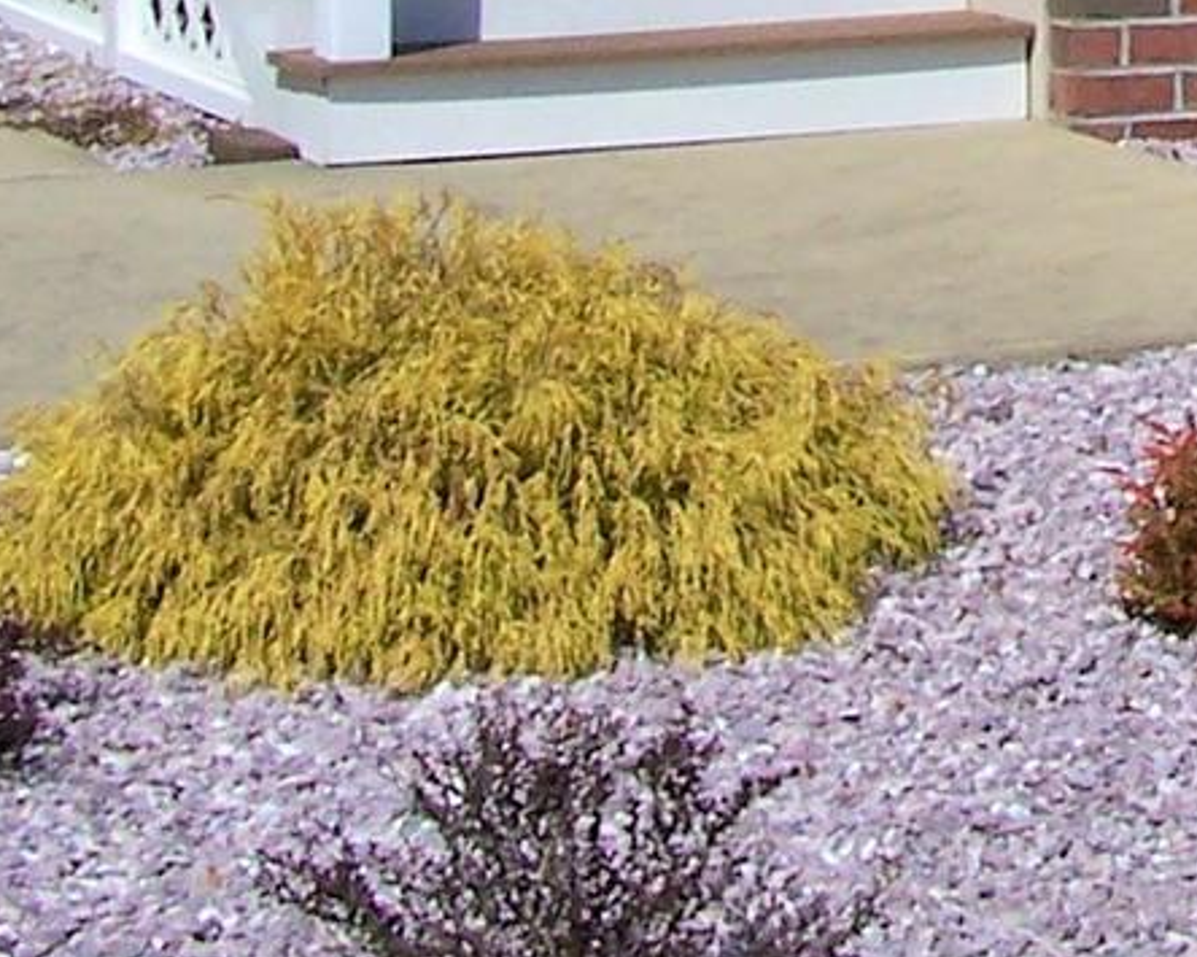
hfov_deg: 11.0
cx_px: 1541
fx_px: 6057
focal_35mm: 171
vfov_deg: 8.6
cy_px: -828
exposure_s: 1/1000
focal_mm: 6.3
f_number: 5.6
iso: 80
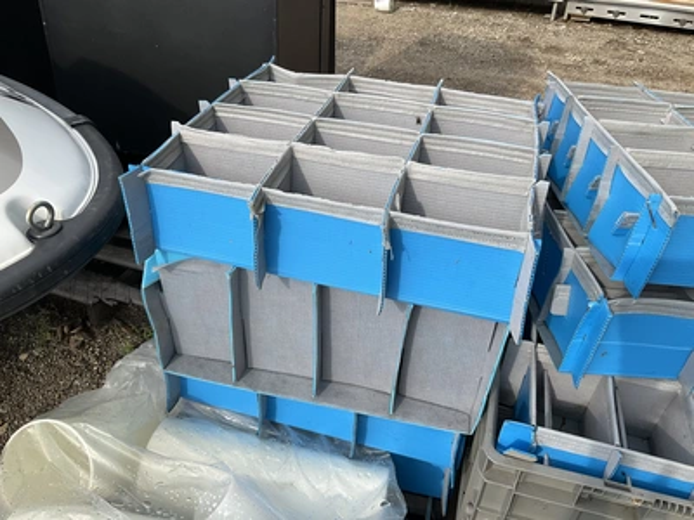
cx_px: 347
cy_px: 260
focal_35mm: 29
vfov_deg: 48.2
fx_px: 581
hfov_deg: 61.7
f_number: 1.8
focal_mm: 3
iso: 25
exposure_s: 1/1098
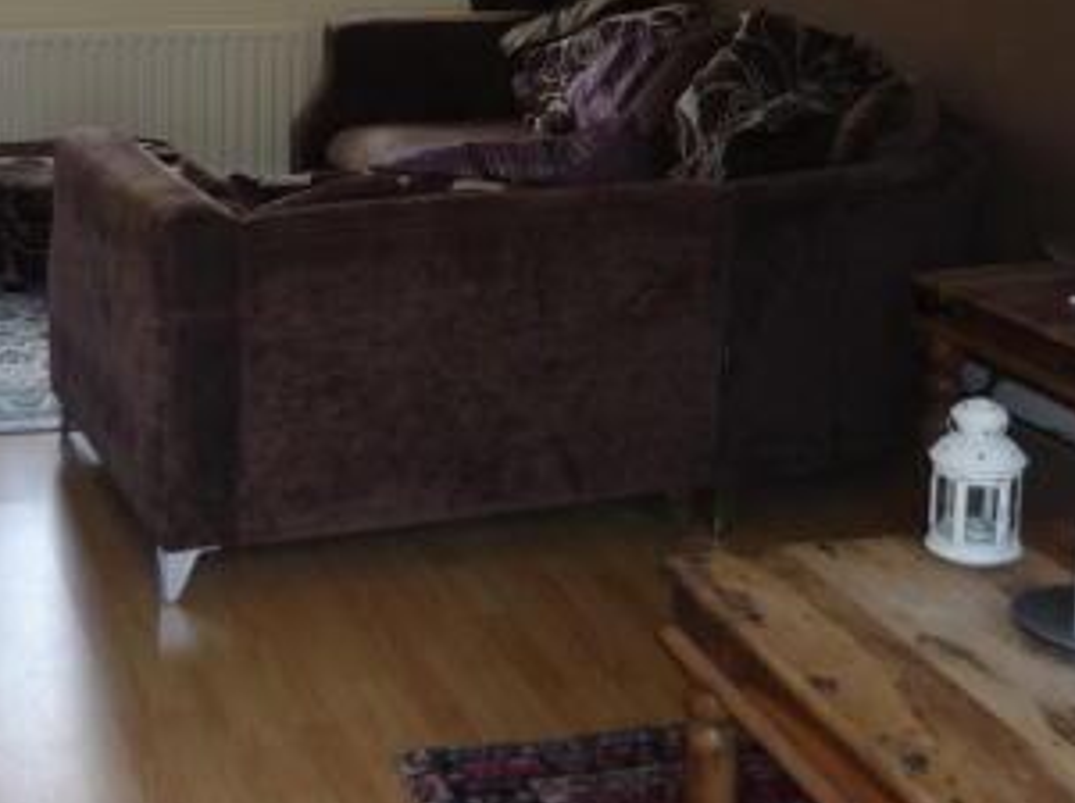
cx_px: 323
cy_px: 127
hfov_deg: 30.0
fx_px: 1985
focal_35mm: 64
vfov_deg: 22.5
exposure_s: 1/50
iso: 100
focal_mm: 5.5
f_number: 2.8
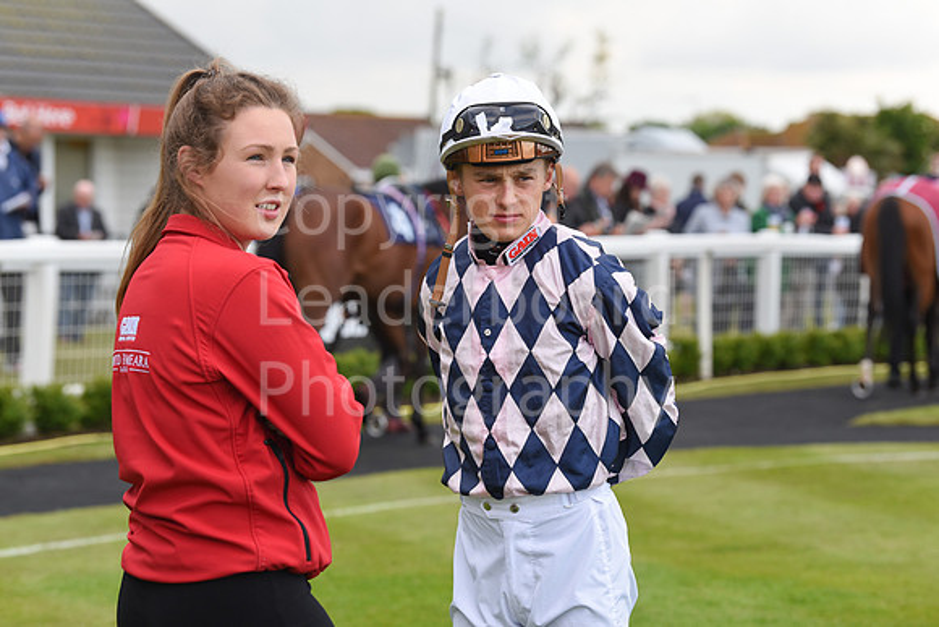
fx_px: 3391
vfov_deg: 10.6
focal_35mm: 130
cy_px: 314
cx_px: 470
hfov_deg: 15.8
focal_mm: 130
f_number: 5.6
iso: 800
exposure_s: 1/640
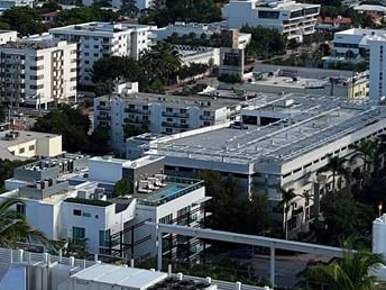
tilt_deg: -5.0
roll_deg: -0.1
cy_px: 17
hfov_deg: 16.3
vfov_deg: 12.1
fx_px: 1349
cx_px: 247
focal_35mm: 121
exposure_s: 1/4444
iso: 50
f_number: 1.5
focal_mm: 5.7
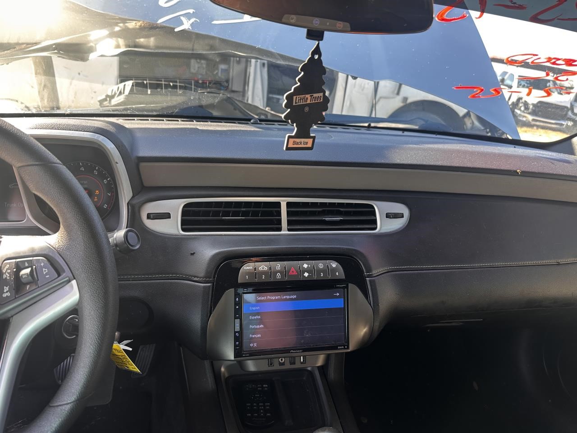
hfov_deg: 71.6
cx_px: 288
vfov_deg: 56.8
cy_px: 216
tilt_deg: -20.1
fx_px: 400
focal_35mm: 24
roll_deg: -9.5
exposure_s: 1/121
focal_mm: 6.86
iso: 64
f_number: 1.78
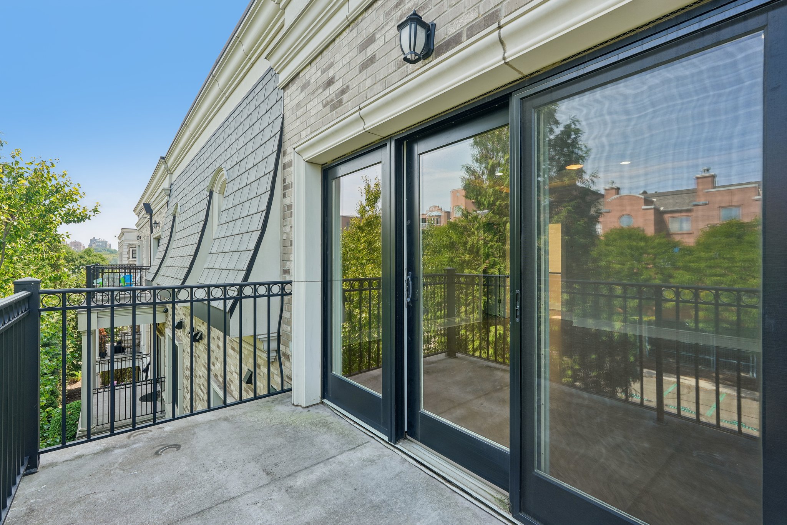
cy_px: 262
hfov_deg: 95.0
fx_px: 361
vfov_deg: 72.0
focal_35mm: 16
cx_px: 394
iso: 100
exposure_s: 1/30
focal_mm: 16.5
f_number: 9
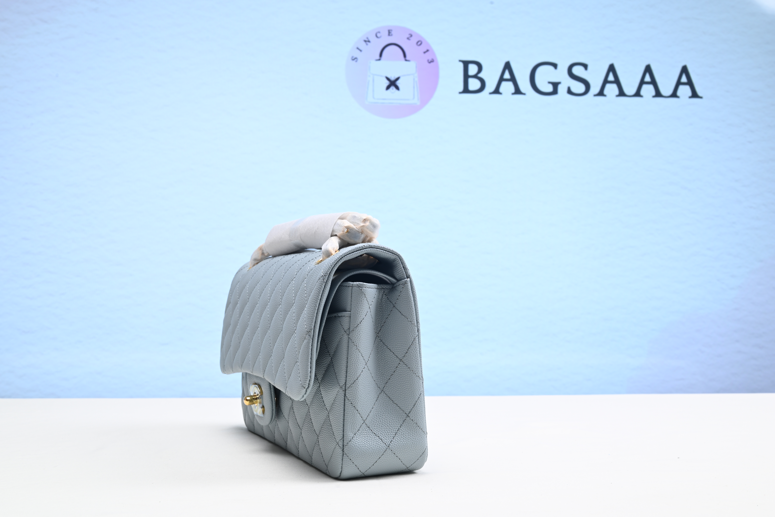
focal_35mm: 40
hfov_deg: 48.4
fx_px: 861
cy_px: 258
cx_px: 388
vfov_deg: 33.4
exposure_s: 1/2
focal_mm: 40
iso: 100
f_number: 16
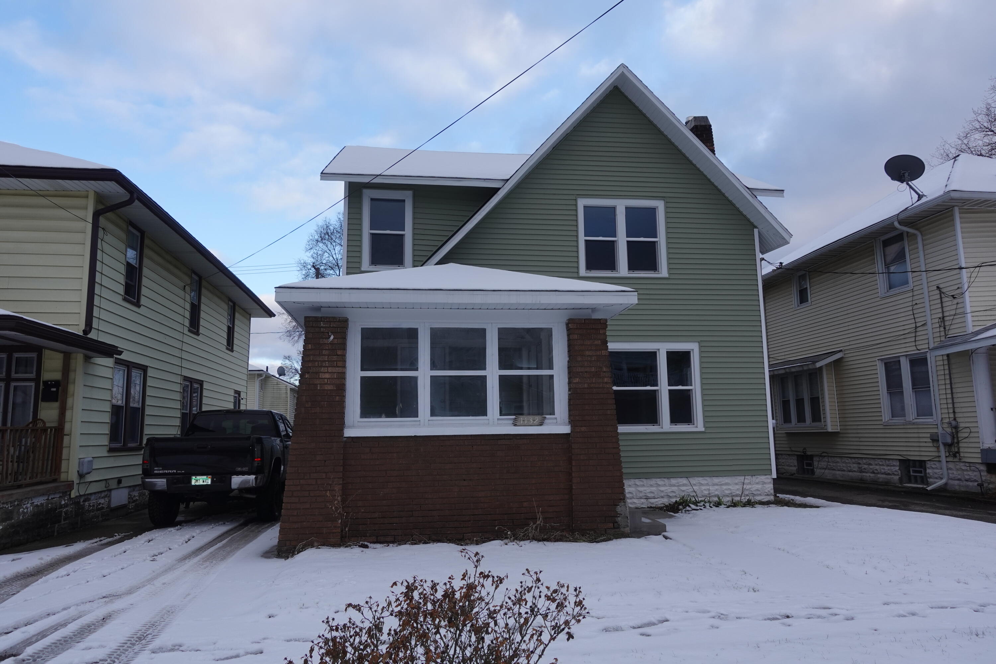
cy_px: 332
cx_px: 498
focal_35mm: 24
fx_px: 664
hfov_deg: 73.7
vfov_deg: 53.1
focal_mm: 8.8
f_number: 4
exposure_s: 1/200
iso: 125
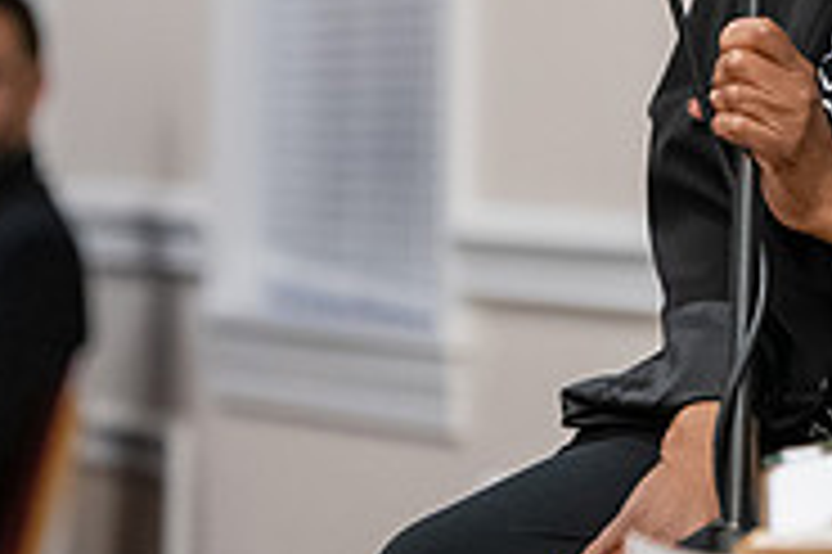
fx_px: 9421
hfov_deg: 5.0
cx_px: 985
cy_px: -164
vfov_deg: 3.4
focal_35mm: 408
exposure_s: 1/200
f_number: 2.8
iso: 4000
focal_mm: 130
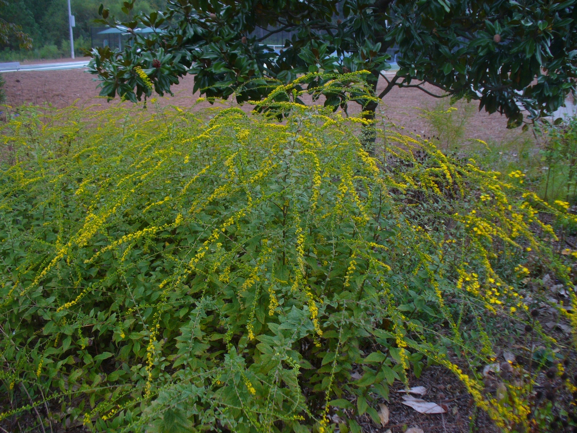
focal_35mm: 37
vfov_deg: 38.7
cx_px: 288
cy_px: 216
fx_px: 617
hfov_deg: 50.1
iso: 80
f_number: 2.8
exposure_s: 1/125
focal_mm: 6.1
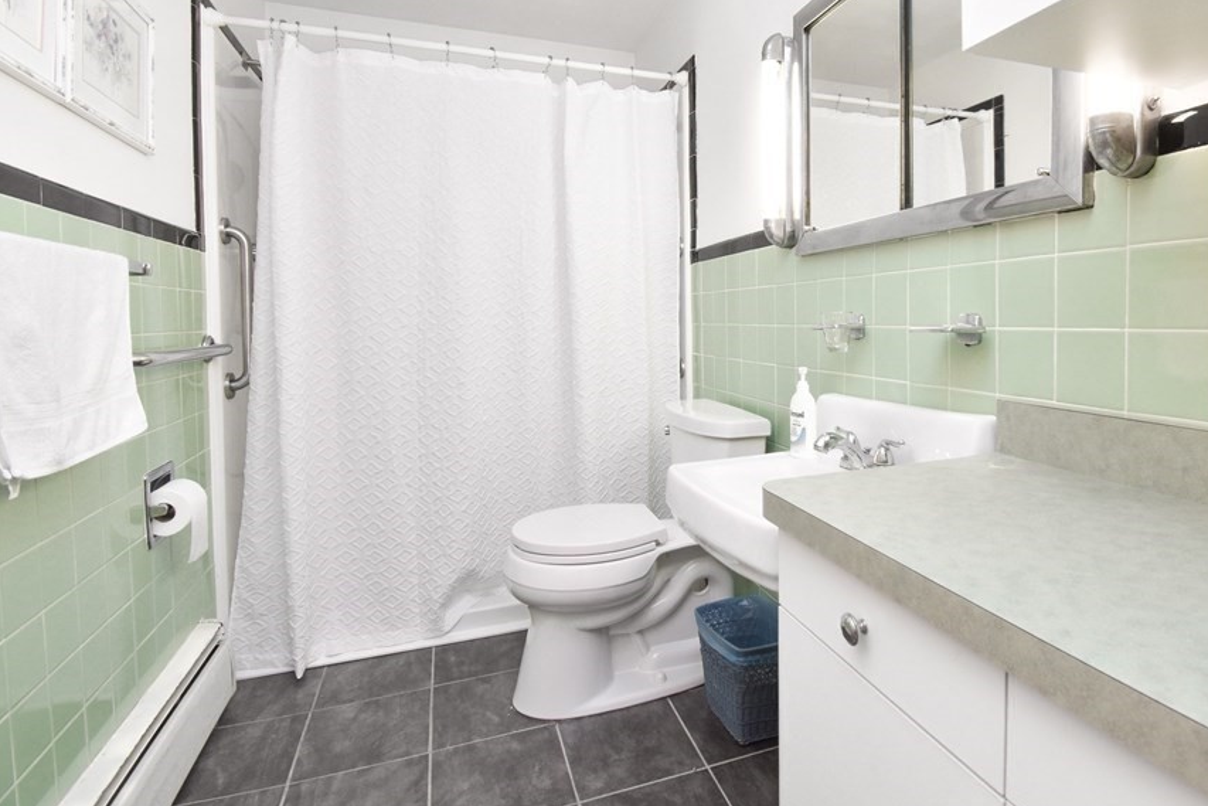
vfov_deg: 67.0
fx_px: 604
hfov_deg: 89.3
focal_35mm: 18
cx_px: 700
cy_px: 342
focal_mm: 10
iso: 320
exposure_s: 1/30
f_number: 8
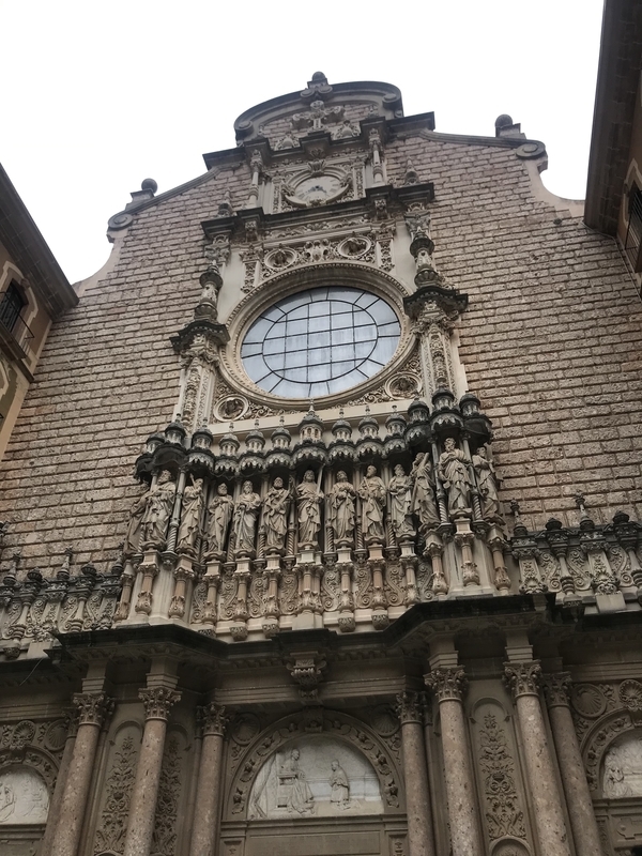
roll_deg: +3.2
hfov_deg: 49.7
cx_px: 321
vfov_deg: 63.4
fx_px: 692
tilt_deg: +40.6
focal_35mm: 28
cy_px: 428
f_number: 1.8
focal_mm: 3.99
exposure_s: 1/987
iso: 20
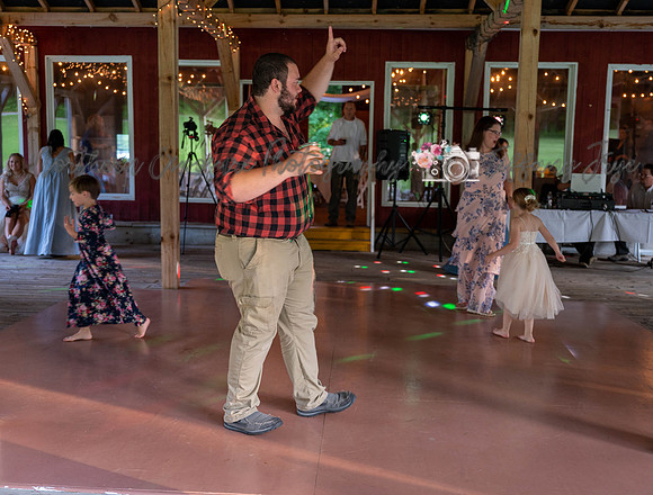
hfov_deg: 49.2
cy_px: 248
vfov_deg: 38.3
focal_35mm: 38
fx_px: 713
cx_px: 327
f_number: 2.8
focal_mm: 34.5
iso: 1100
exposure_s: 1/125
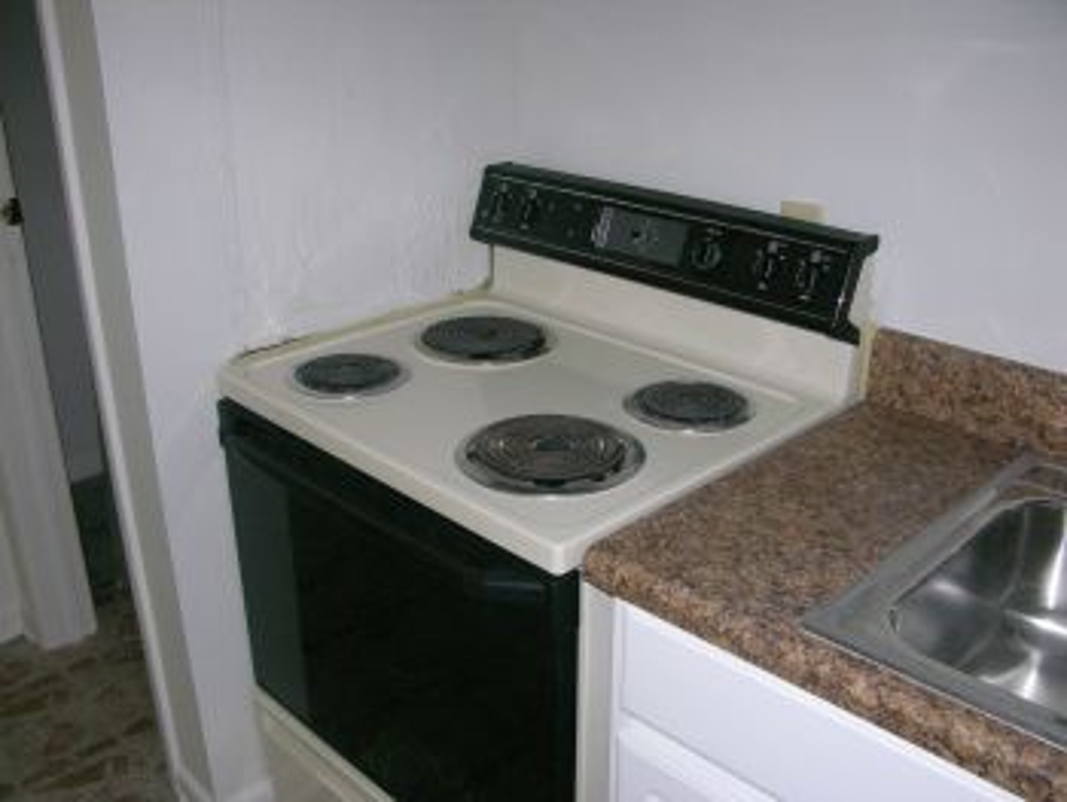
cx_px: 534
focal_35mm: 35
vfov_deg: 40.7
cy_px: 401
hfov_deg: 52.6
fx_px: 1080
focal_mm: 8.9
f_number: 2.8
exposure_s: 1/60.1
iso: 200
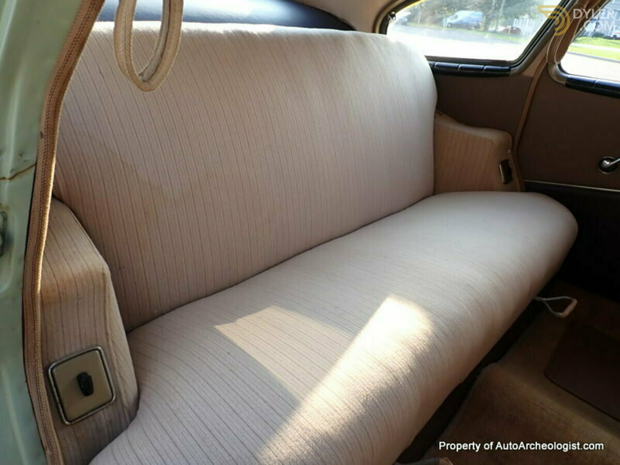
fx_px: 448
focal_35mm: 25
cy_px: 232
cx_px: 310
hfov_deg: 69.4
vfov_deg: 54.9
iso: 100
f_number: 2.8
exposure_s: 1/80
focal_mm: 4.5
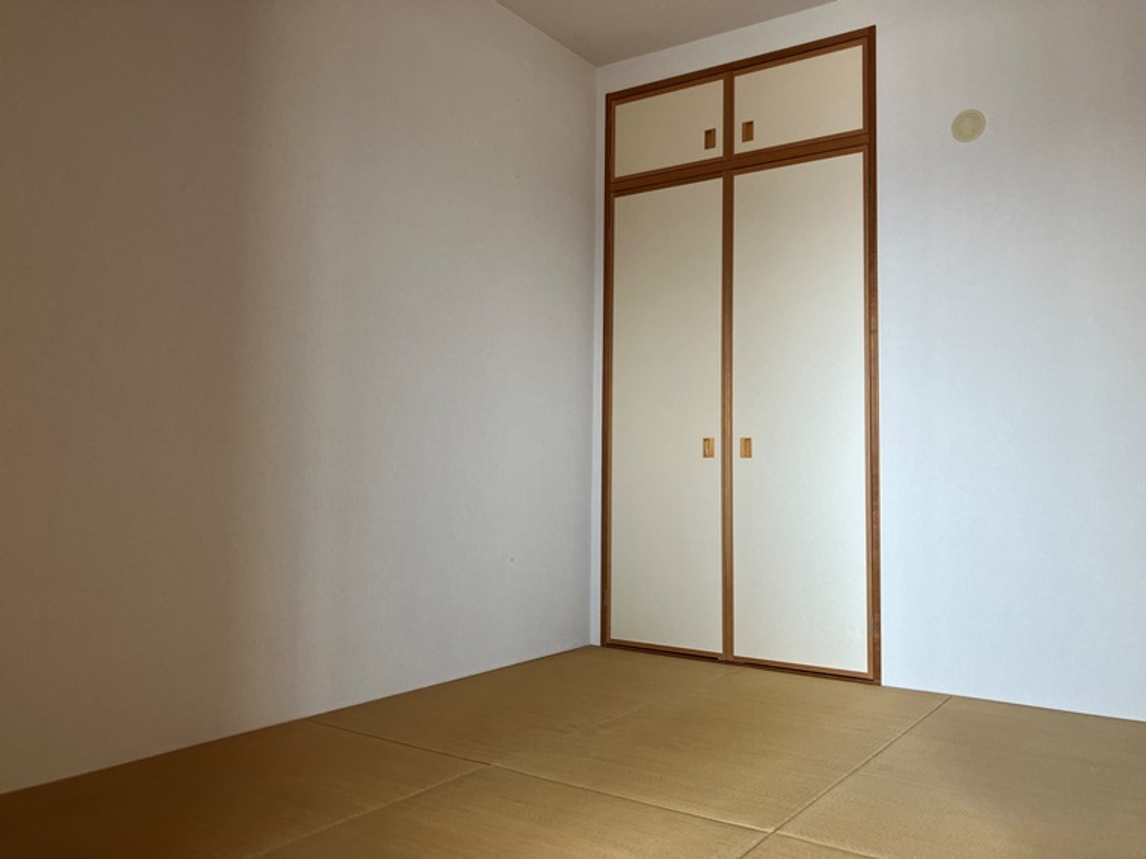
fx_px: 927
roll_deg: -0.1
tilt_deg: +2.9
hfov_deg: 63.4
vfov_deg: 49.7
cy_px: 430
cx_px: 573
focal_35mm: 28
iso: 64
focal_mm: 3.99
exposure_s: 1/100
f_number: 1.8
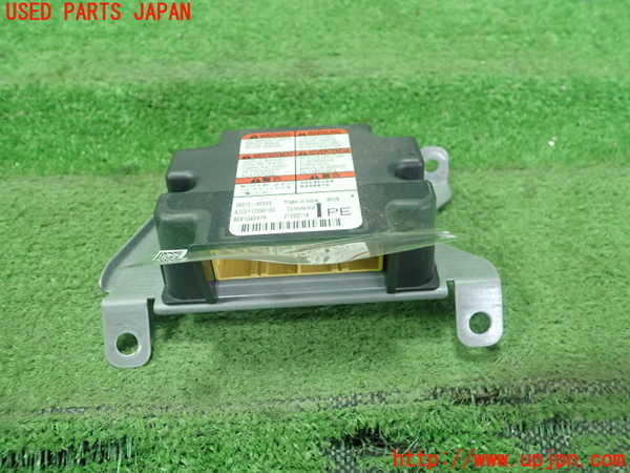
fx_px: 546
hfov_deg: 60.0
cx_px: 315
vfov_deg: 46.8
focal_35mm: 30
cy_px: 236
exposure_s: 1/125
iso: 400
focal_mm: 5.5
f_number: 2.3
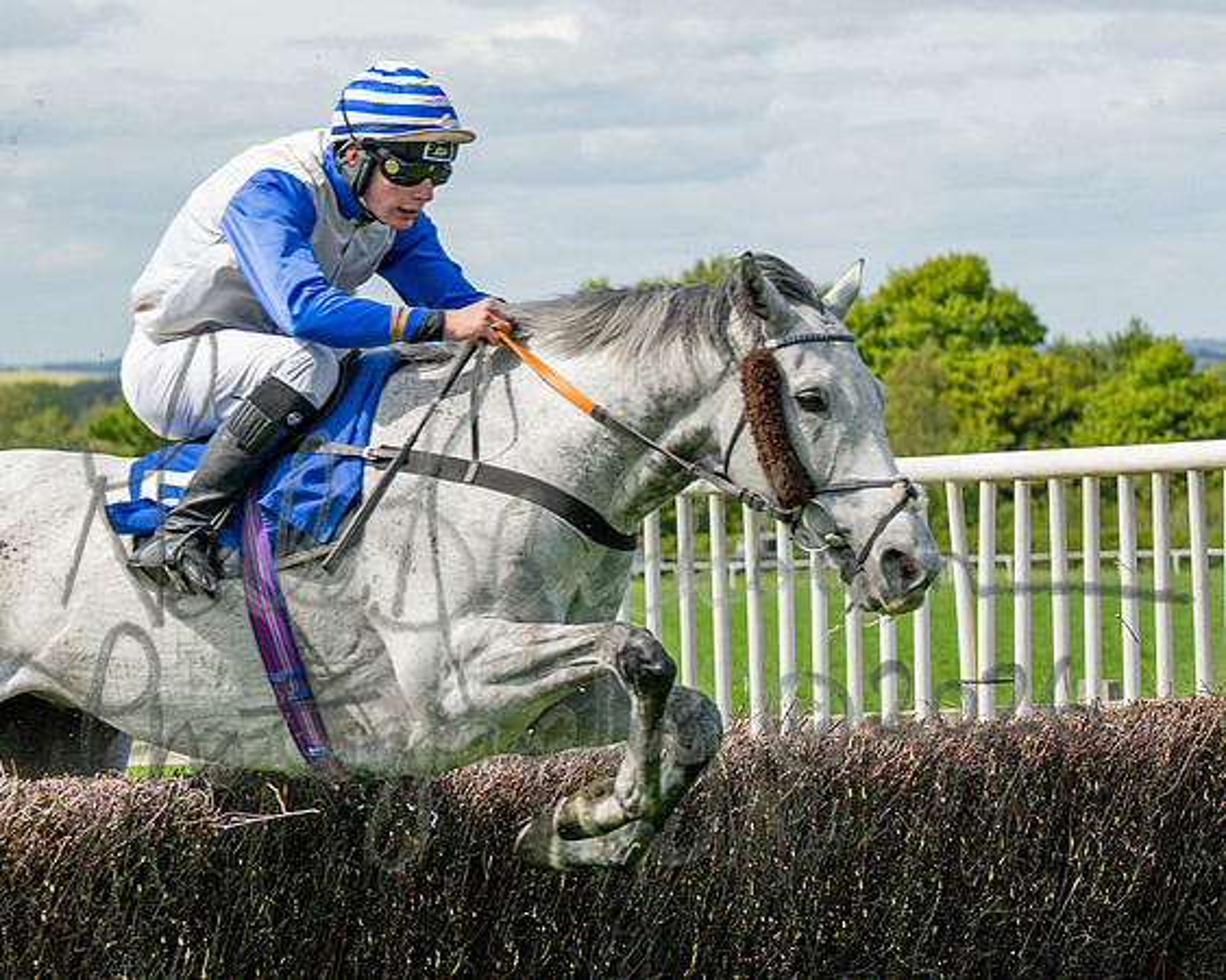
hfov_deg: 11.3
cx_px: 1513
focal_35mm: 167
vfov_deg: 9.2
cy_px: 792
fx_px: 6046
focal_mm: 70
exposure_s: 1/3200
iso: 400
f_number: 4
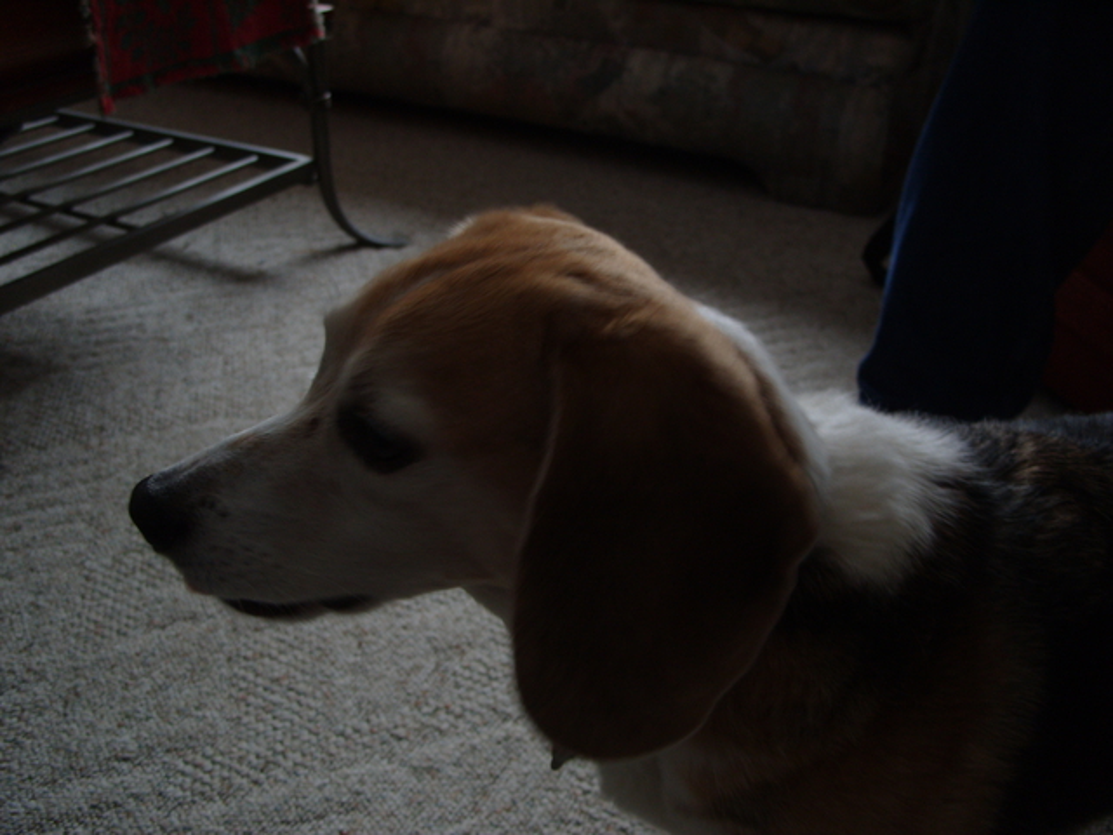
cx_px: 556
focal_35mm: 35
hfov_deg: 52.6
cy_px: 418
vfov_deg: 40.7
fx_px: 1125
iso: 80
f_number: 2.8
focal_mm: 7.8
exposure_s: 1/20
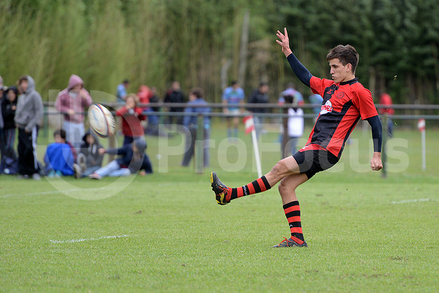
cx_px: 220
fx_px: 3293
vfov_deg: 5.1
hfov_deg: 7.6
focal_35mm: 270
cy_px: 146
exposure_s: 1/500
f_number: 4
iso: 640
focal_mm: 270
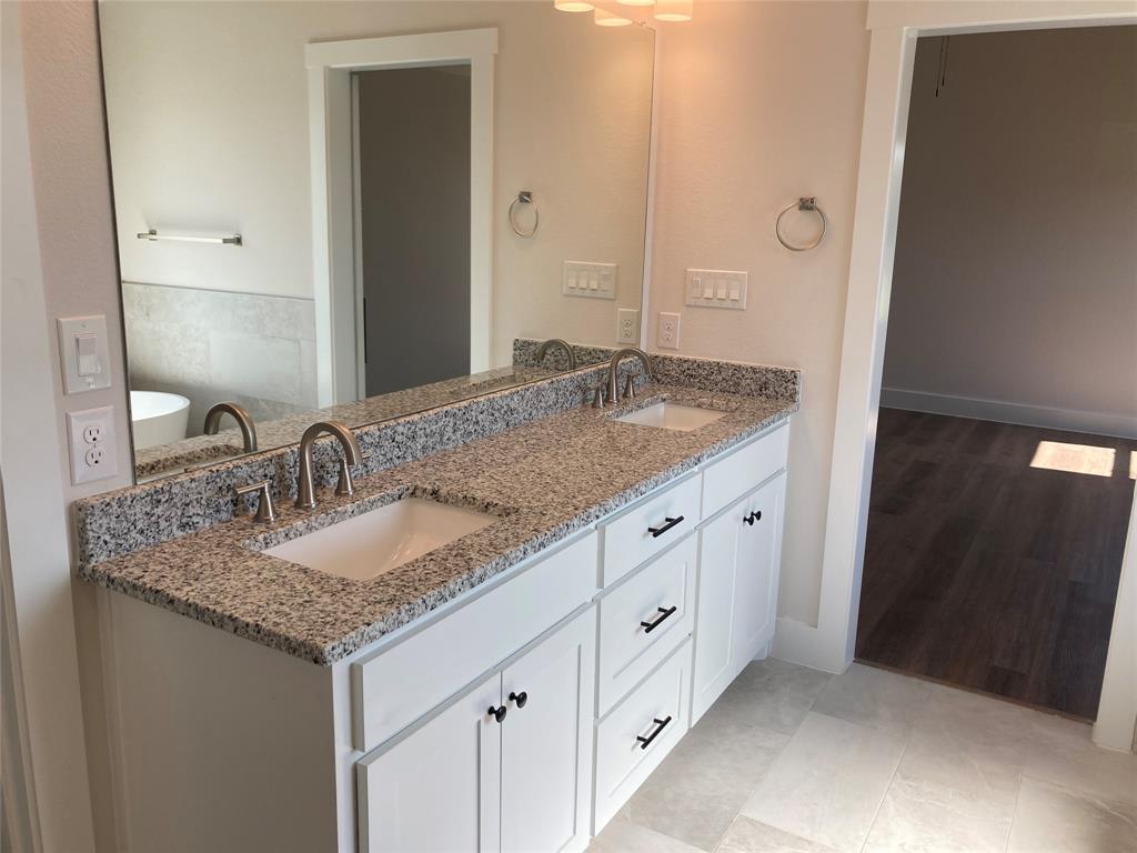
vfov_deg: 49.7
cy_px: 426
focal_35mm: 28
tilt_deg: -10.9
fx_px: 920
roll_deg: -2.9
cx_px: 568
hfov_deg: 63.4
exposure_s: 1/245
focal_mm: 3.99
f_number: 1.8
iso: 20
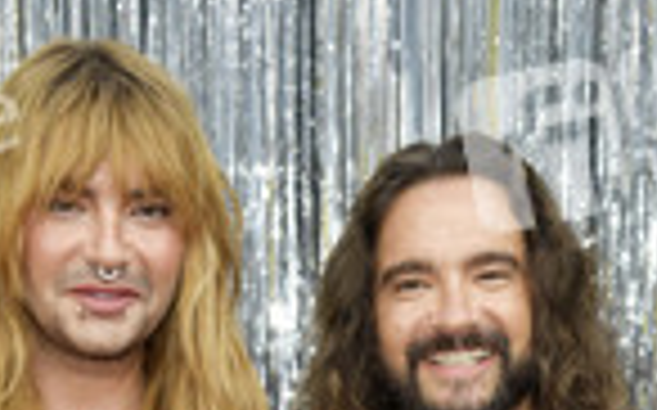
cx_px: 279
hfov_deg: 11.6
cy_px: 802
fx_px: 3238
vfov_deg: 7.0
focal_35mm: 181
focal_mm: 65
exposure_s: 1/200
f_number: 6.3
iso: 640
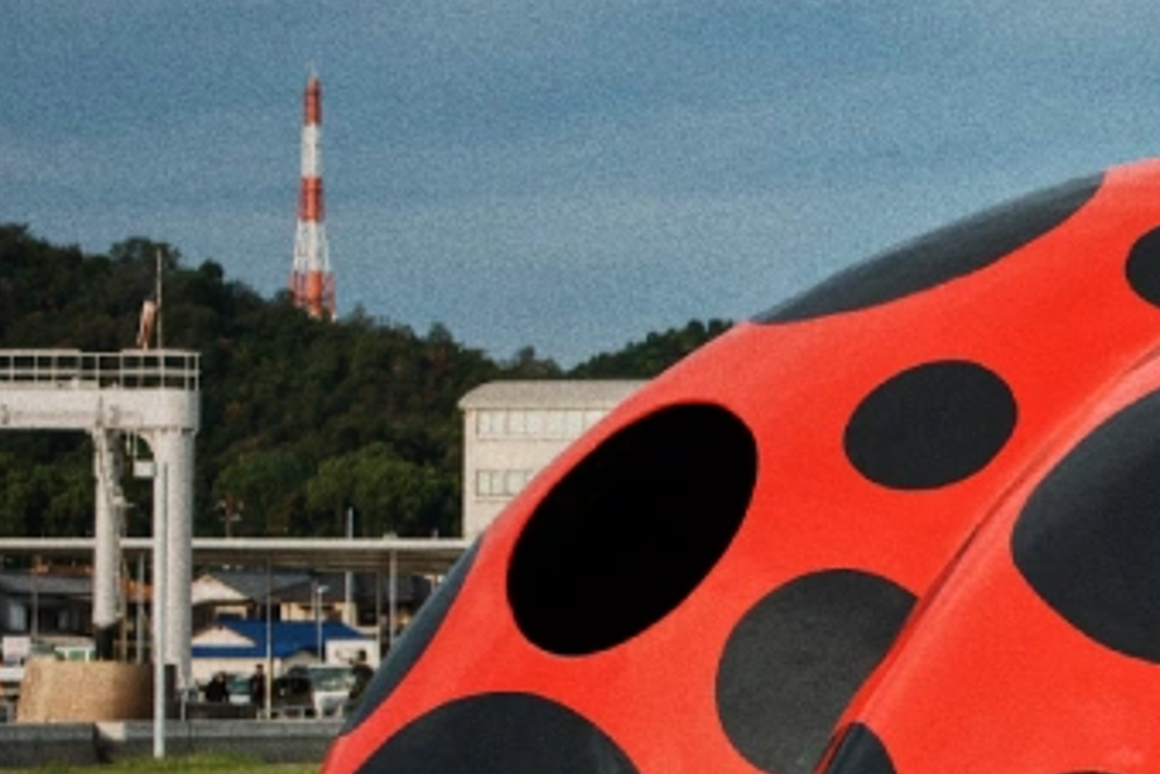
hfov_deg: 14.2
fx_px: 4285
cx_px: 1855
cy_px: 707
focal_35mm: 133
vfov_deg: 10.3
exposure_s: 1/600
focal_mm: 27
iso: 160
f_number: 3.6
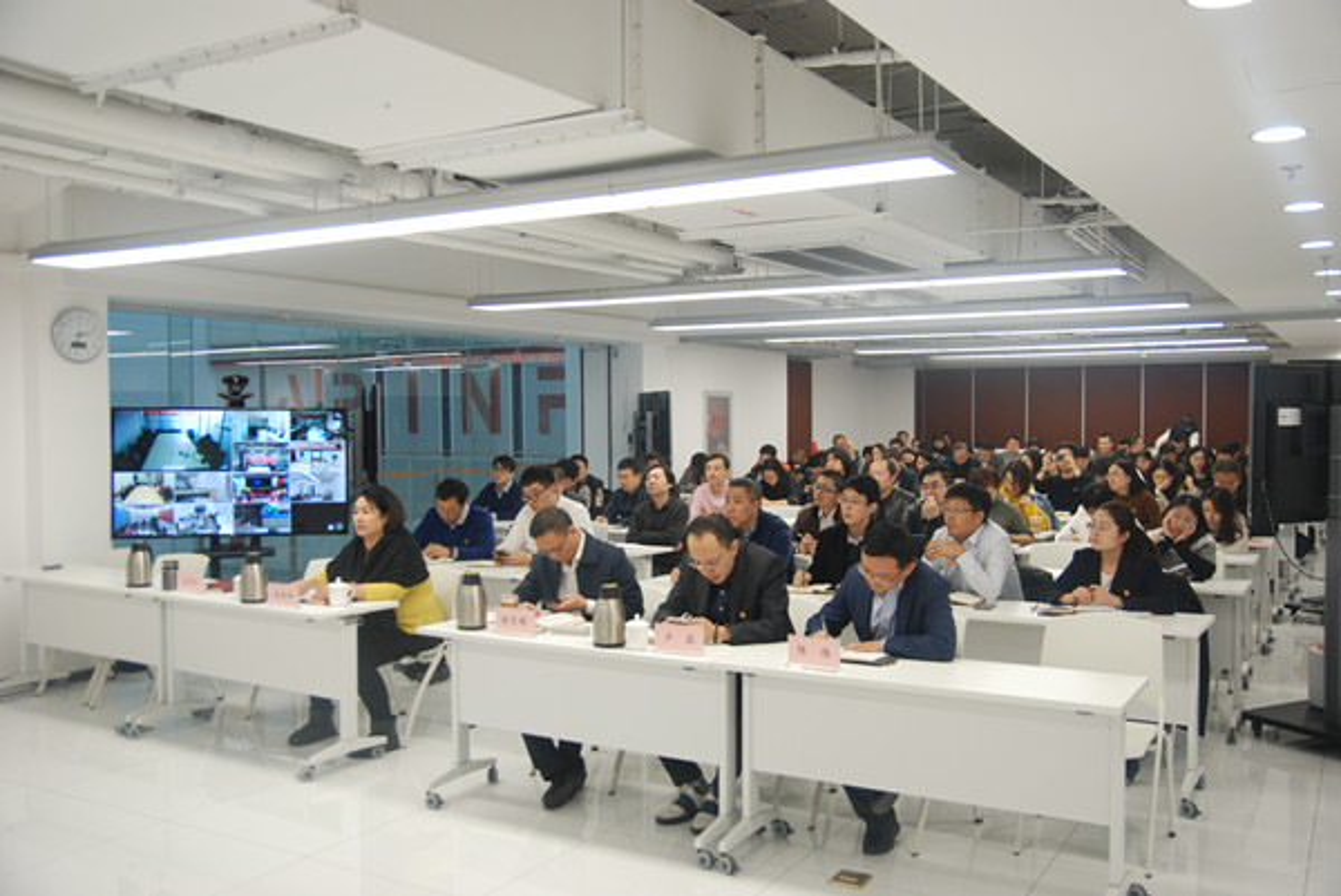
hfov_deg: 61.9
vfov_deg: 43.7
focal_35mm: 30
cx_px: 670
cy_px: 448
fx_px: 1118
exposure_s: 1/80
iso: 400
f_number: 4.5
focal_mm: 20
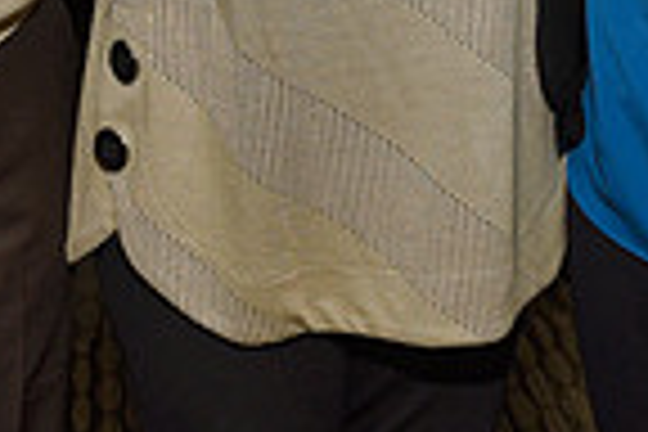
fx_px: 2106
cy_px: -412
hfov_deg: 17.5
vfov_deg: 10.8
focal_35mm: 117
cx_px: 306
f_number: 5
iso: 200
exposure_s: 1/60
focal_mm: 29
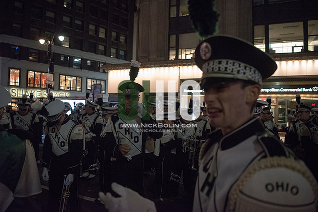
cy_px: 106
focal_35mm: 24
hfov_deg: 73.7
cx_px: 159
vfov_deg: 53.2
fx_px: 212
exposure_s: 1/320
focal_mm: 24
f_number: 2.8
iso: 8000
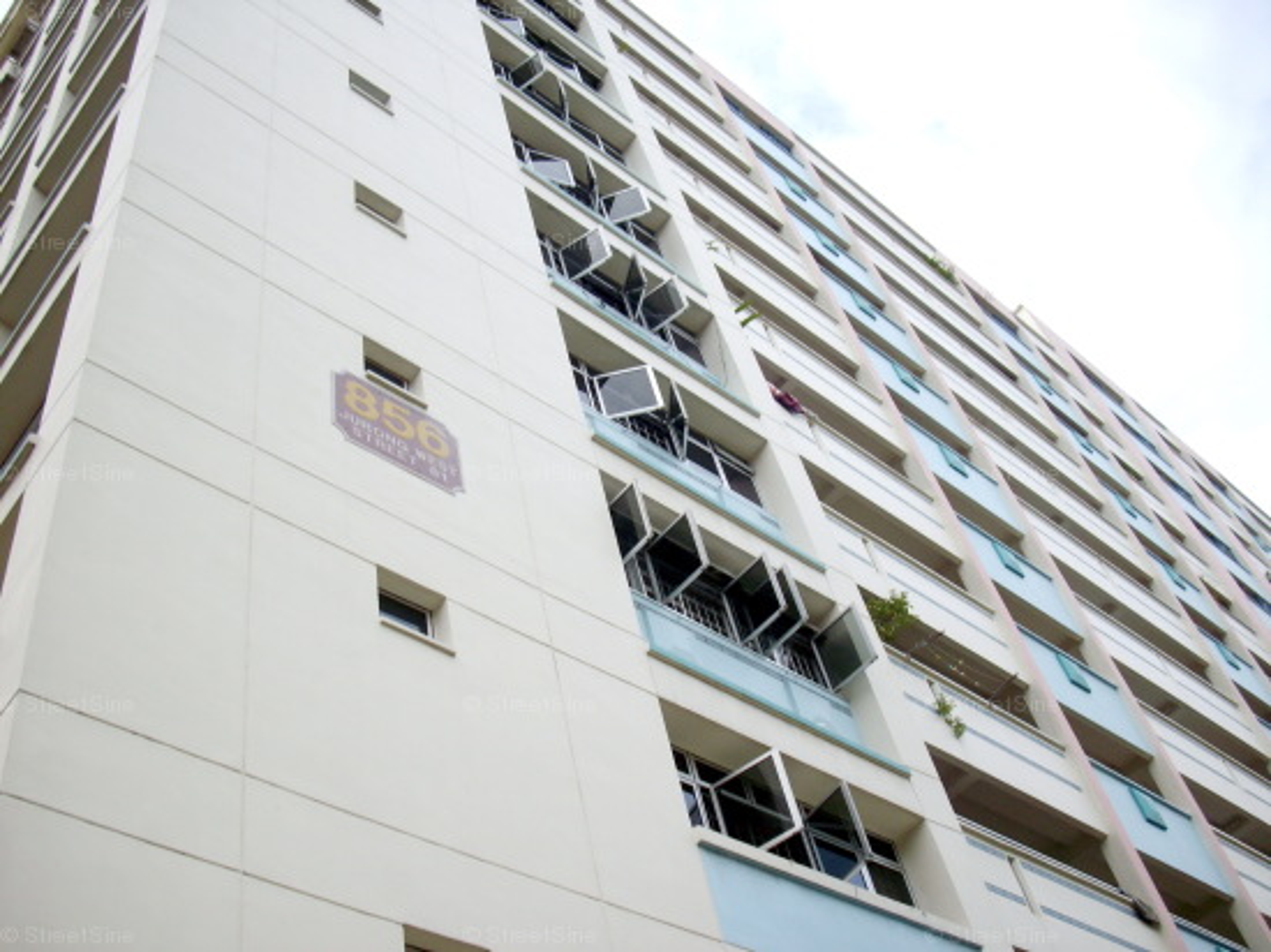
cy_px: 476
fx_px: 1358
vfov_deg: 38.6
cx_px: 636
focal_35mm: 37
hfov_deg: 50.2
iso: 80
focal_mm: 6.2
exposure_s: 1/125
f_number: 2.8
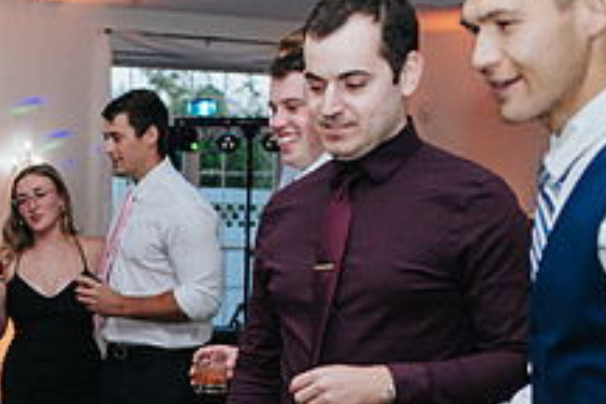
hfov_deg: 20.3
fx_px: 1582
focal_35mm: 94
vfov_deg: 14.0
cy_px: 522
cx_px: -118
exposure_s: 1/200
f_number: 3.2
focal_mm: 35
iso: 800
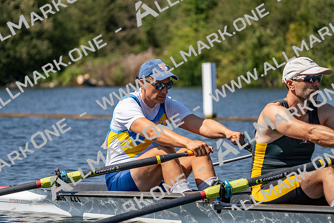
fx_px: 1856
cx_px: 167
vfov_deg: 6.9
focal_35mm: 200
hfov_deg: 10.3
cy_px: 112
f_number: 5.6
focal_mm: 200
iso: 200
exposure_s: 1/2000
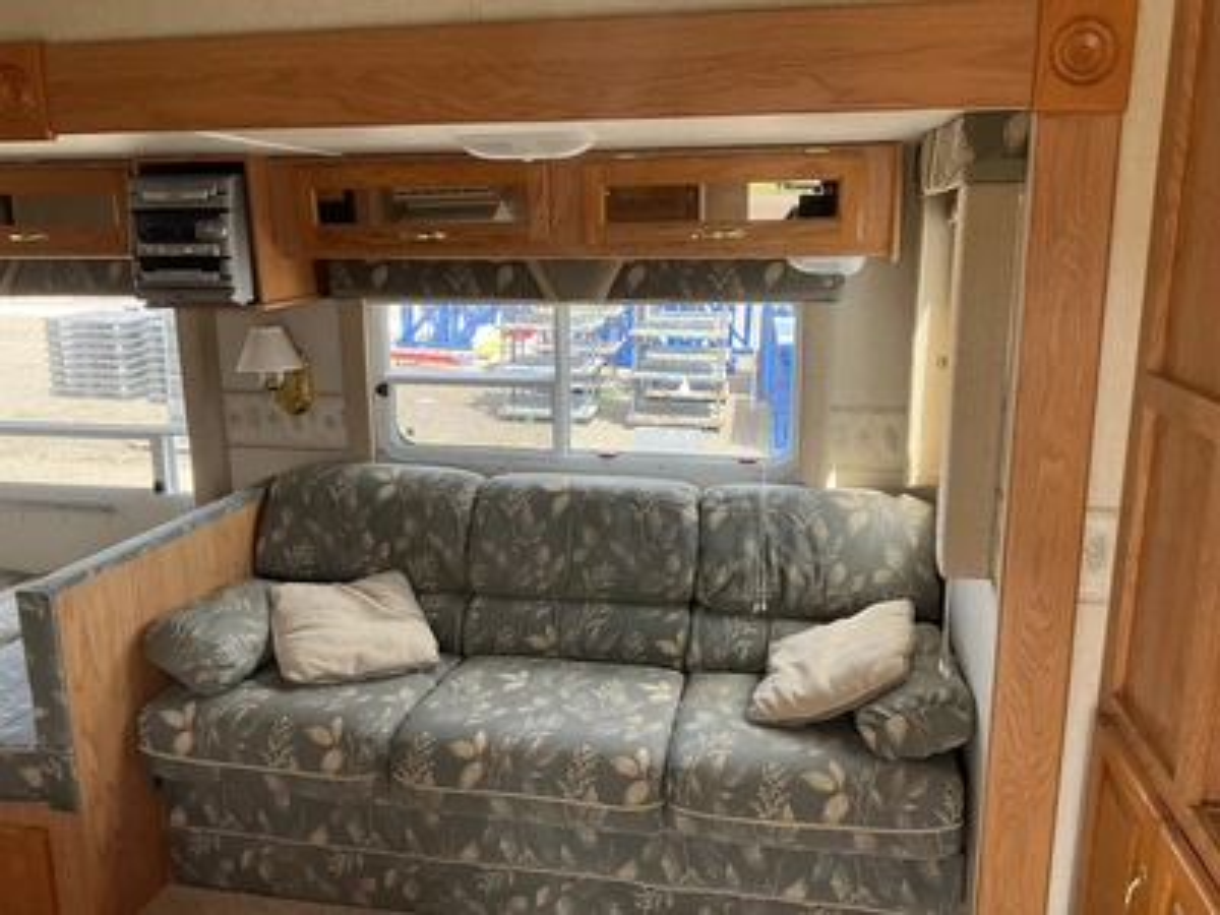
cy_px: 458
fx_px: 1022
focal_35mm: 29
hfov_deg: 61.7
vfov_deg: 48.2
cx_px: 610
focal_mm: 3
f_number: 1.8
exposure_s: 1/122
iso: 32
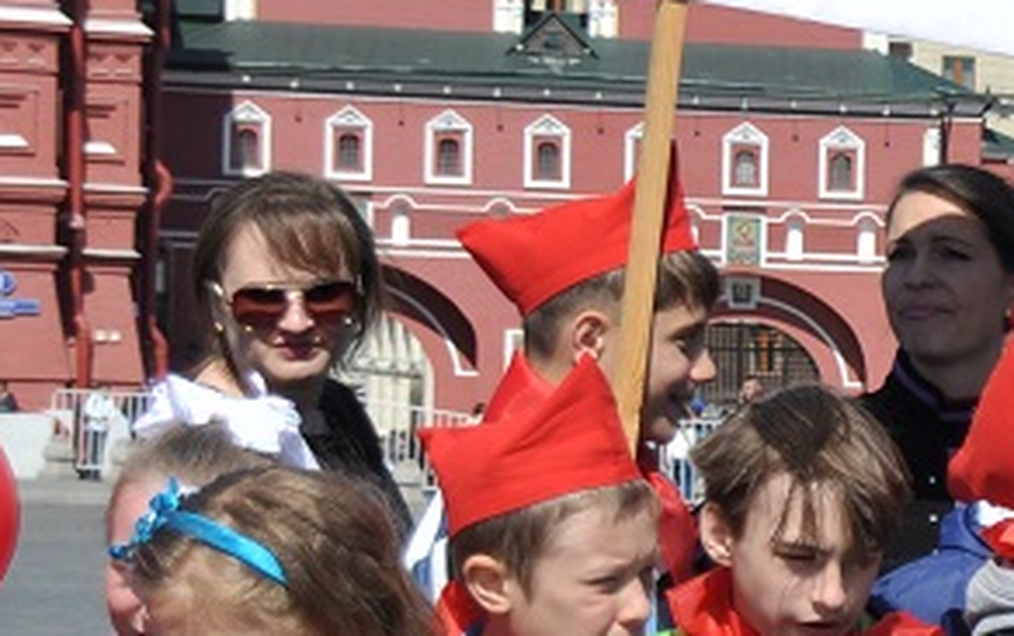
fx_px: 4840
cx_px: 1891
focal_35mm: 175
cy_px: 582
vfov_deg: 7.5
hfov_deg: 11.1
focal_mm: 26
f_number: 5
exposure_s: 1/1000
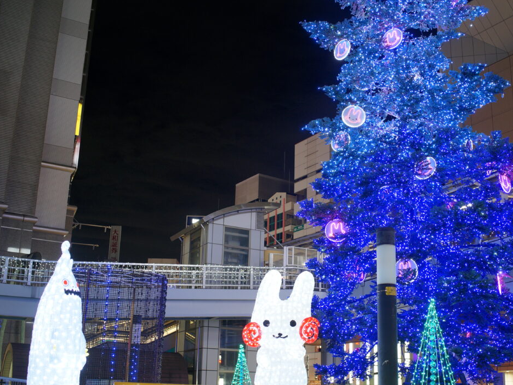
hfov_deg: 41.0
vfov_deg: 31.5
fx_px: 682
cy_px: 223
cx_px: 311
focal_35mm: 46
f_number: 4
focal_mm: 35
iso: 200
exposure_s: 1/10
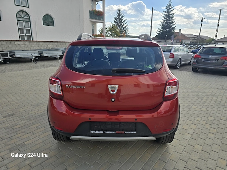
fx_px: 151
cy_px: 85
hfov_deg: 73.9
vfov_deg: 58.9
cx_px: 114
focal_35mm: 23
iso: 12
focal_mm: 6.3
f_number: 1.7
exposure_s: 1/970
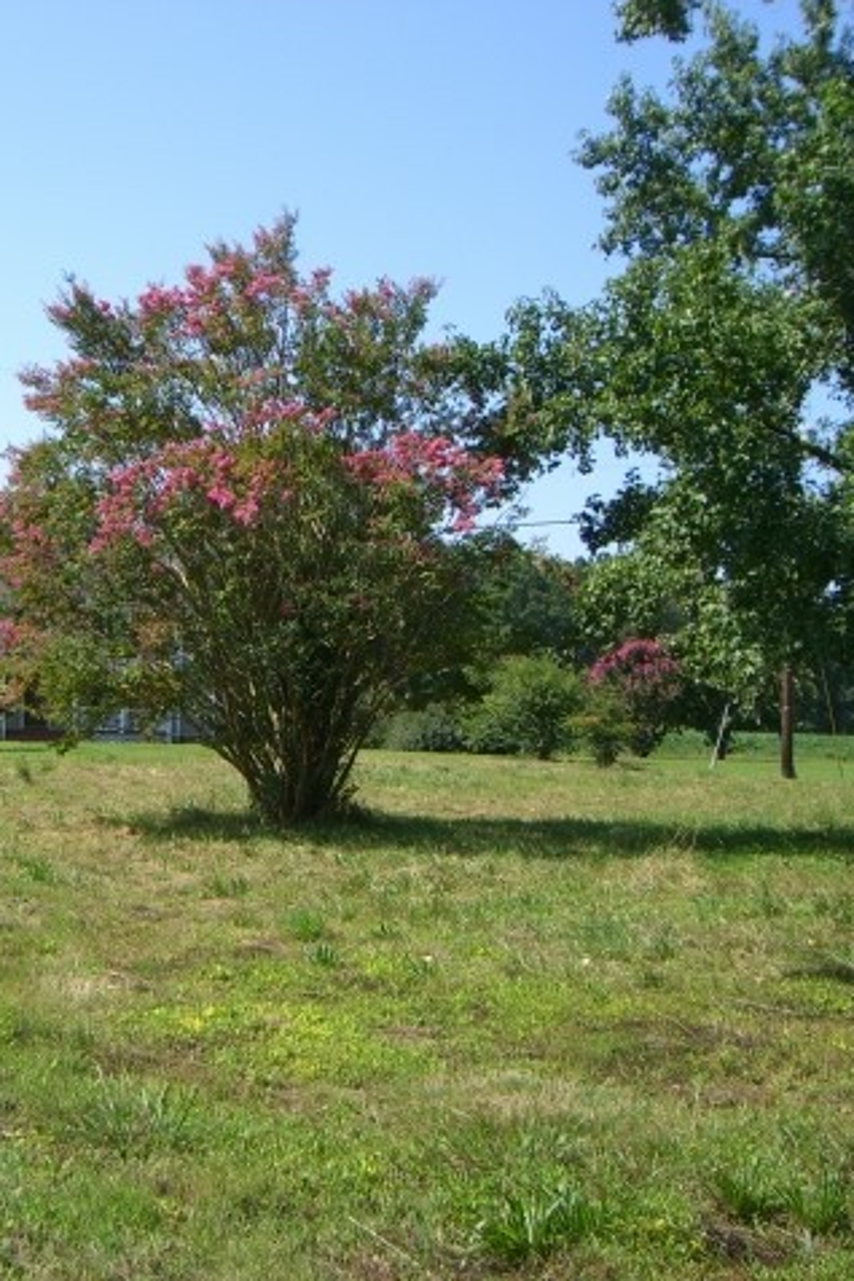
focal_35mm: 53
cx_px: 236
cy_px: 639
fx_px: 1886
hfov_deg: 25.3
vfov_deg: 37.5
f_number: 4.3
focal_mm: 6.2
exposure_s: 1/400
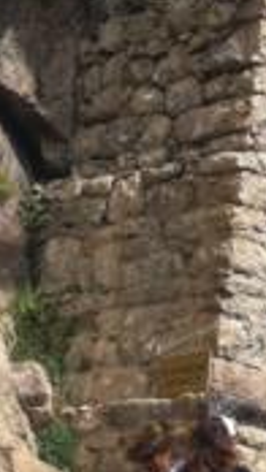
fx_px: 2530
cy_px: -605
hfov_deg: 5.6
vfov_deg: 9.6
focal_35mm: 202
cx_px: 782
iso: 80
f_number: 2.8
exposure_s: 1/1117
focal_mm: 3.85
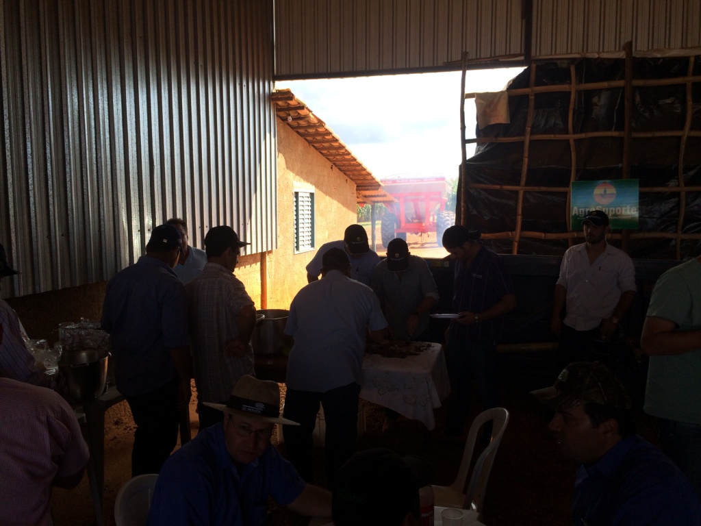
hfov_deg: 60.0
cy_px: 263
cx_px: 350
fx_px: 608
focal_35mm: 30
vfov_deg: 46.8
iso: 32
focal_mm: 4.12
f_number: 2.2
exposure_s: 1/586
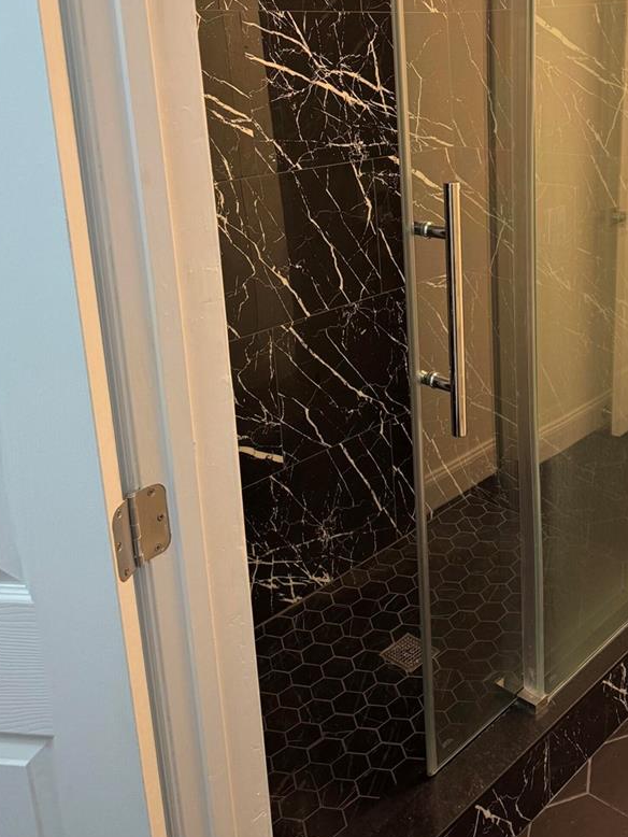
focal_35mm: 37
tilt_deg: -13.0
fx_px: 895
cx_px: 468
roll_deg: +1.7
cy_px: 258
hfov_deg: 37.8
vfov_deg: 49.0
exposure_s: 1/60
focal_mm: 6.76
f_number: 1.78
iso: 250
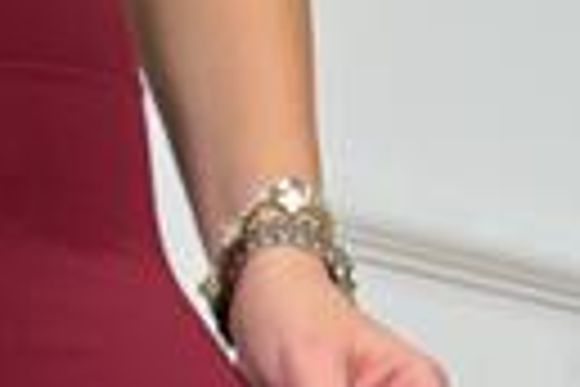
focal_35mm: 161
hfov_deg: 12.6
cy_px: 1364
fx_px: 2594
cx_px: -4
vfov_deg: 7.1
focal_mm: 6.76
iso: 200
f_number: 1.78
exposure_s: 1/100
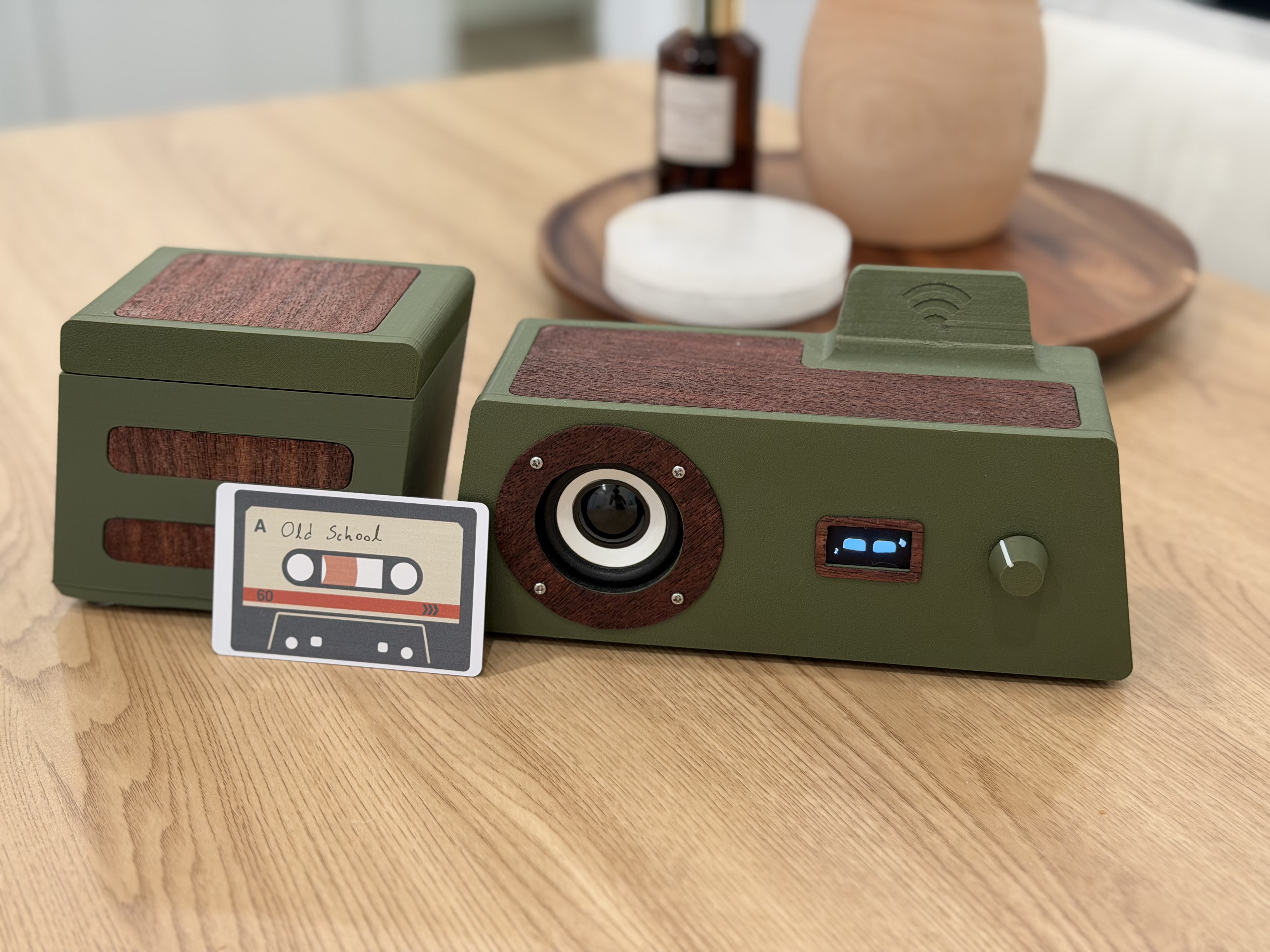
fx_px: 1761
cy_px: 476
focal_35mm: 48
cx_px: 635
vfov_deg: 30.3
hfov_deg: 39.7
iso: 125
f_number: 1.78
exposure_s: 1/60
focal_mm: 6.76
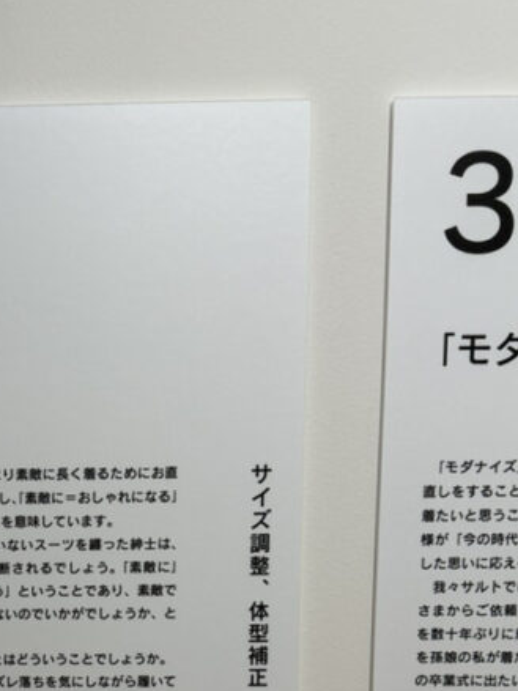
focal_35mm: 56
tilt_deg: -7.0
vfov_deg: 32.1
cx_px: 52
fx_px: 1118
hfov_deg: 25.3
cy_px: 661
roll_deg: +0.6
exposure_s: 1/100
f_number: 1.78
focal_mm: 6.76
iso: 100
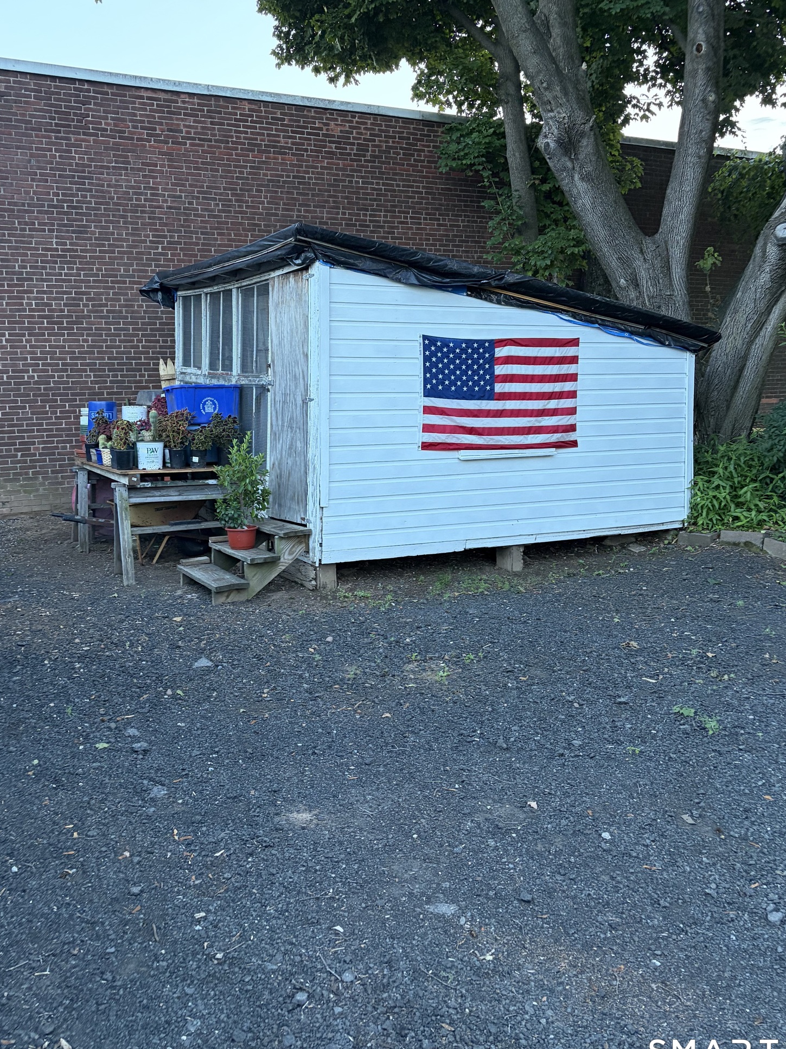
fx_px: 939
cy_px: 450
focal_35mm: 31
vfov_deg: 58.1
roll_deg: +0.6
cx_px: 369
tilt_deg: -3.9
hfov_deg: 45.4
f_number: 1.6
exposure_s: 1/60
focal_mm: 5.96
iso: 250
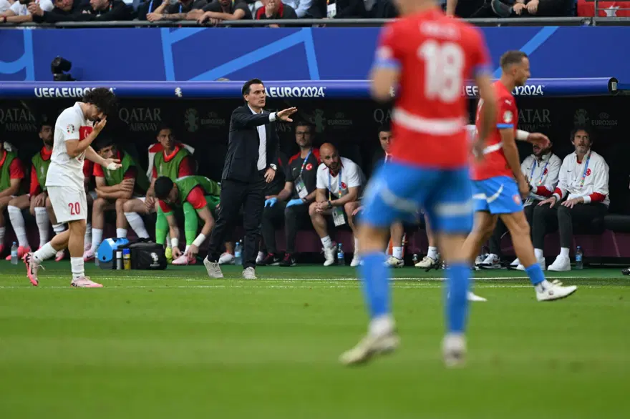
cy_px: 210
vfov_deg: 2.3
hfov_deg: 3.4
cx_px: 315
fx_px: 10496
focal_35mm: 600
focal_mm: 400
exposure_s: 1/1600
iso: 1250
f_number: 2.8
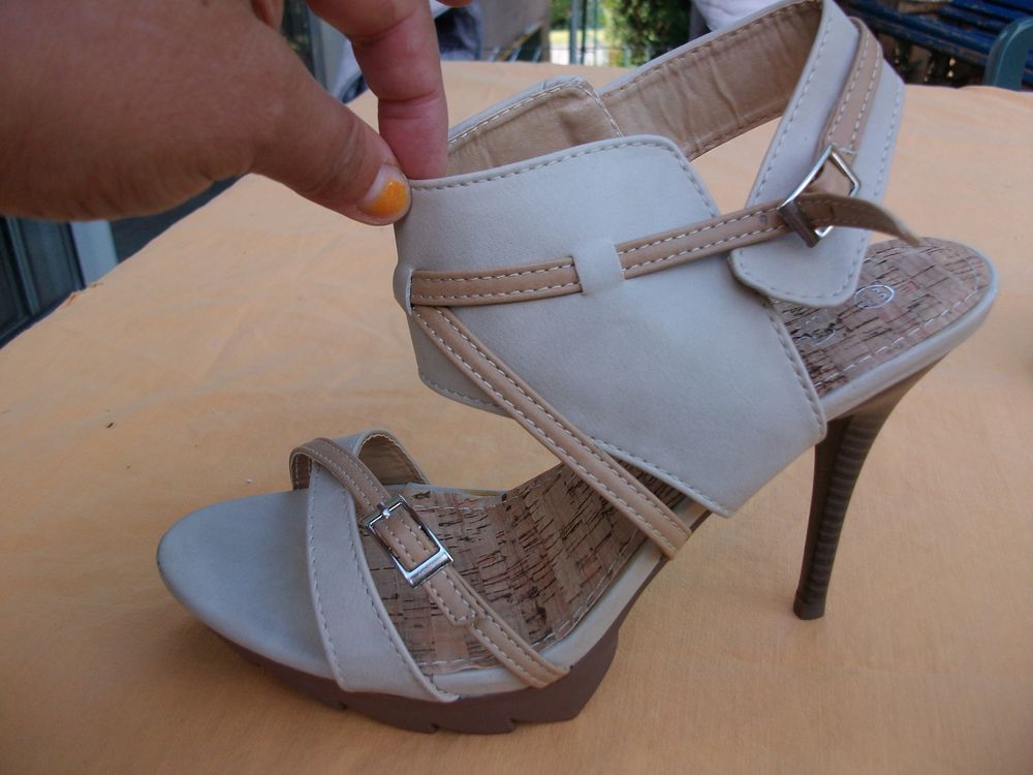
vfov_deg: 44.2
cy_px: 388
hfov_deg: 56.8
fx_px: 955
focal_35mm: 32
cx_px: 516
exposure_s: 1/182
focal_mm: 5.7
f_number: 2.9
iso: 80
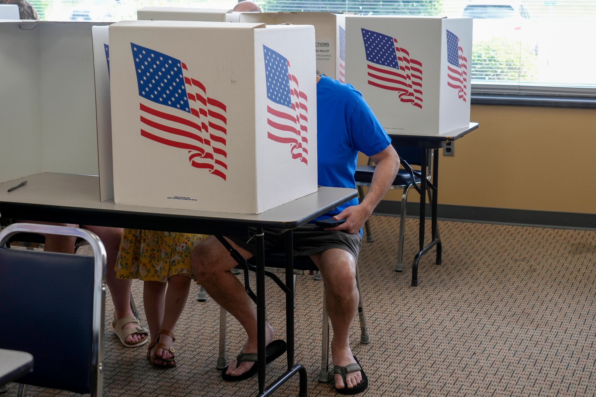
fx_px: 877
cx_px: 298
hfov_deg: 37.5
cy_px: 198
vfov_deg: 25.5
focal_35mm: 53
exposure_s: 1/80
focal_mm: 53
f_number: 5
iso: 500
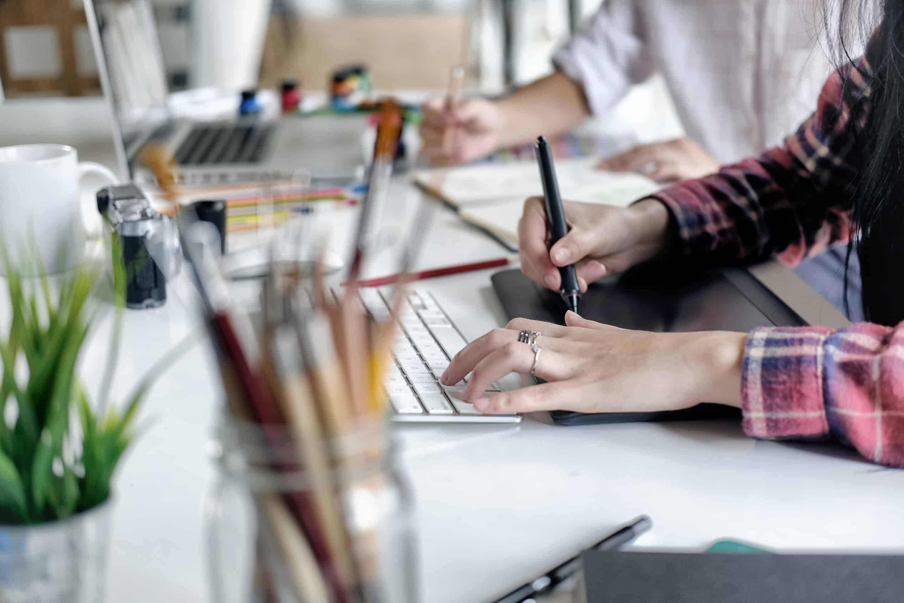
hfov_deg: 37.5
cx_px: 452
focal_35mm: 53
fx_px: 1331
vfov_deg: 25.5
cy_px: 302
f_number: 2
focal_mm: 35
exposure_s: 1/320
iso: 400
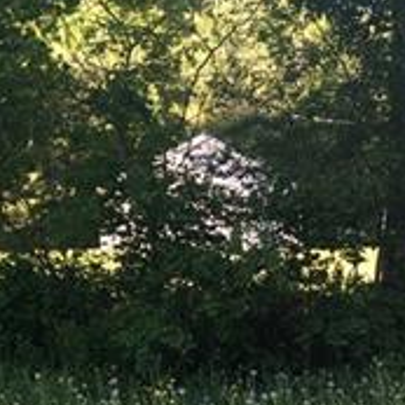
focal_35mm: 114
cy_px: 272
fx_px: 1509
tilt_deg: +1.8
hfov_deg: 14.6
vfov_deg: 15.3
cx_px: -117
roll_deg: -2.6
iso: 25
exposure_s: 1/120
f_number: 2.2
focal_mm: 4.15
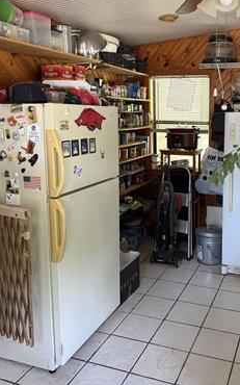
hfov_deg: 37.2
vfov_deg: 57.9
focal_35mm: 33
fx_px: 346
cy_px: 161
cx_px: 186
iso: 320
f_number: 1.78
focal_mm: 6.76
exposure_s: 1/60
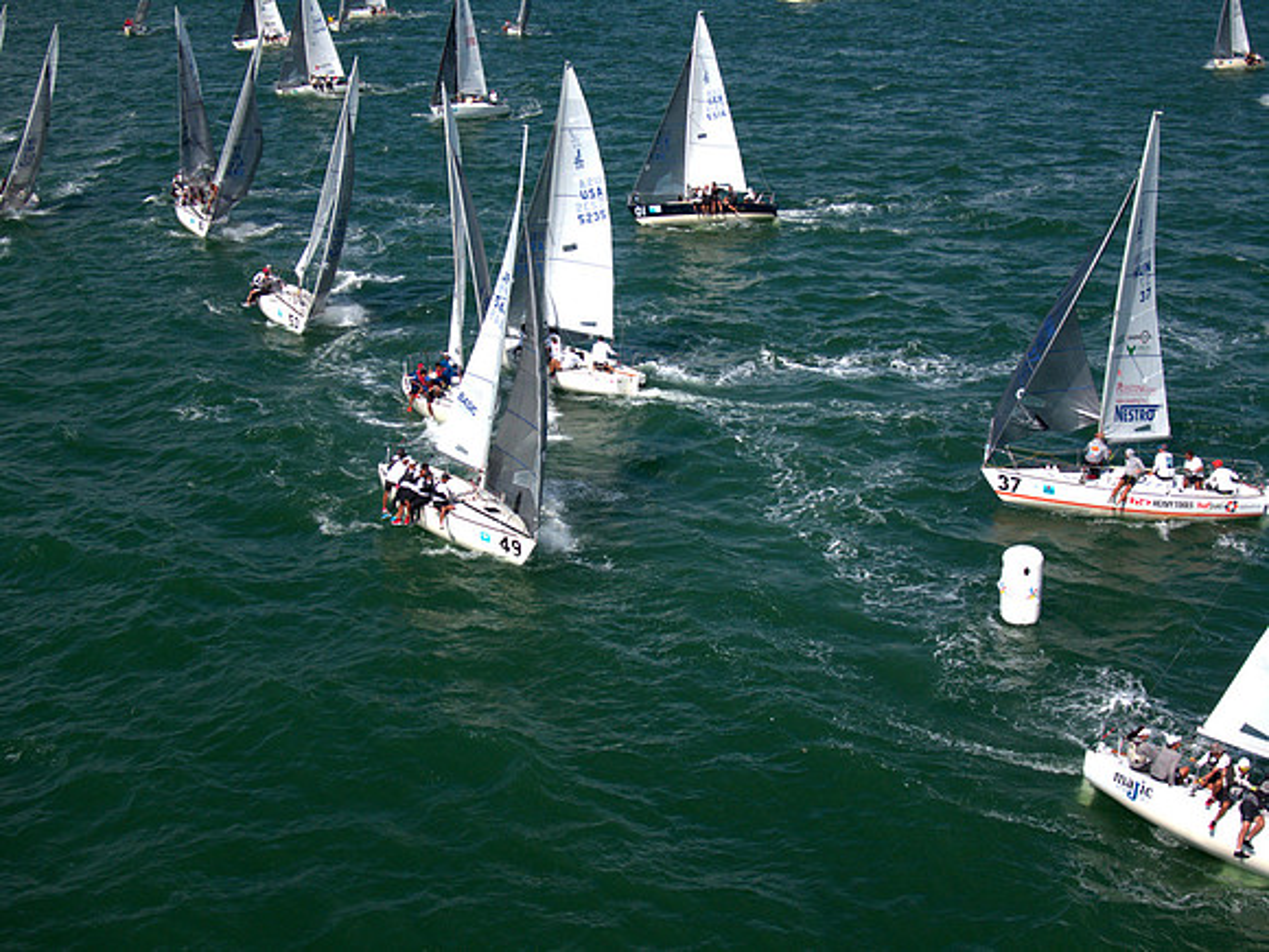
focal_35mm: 48
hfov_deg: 39.7
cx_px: 634
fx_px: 1760
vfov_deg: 30.3
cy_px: 476
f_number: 3.8
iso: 100
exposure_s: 1/1600
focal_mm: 8.6
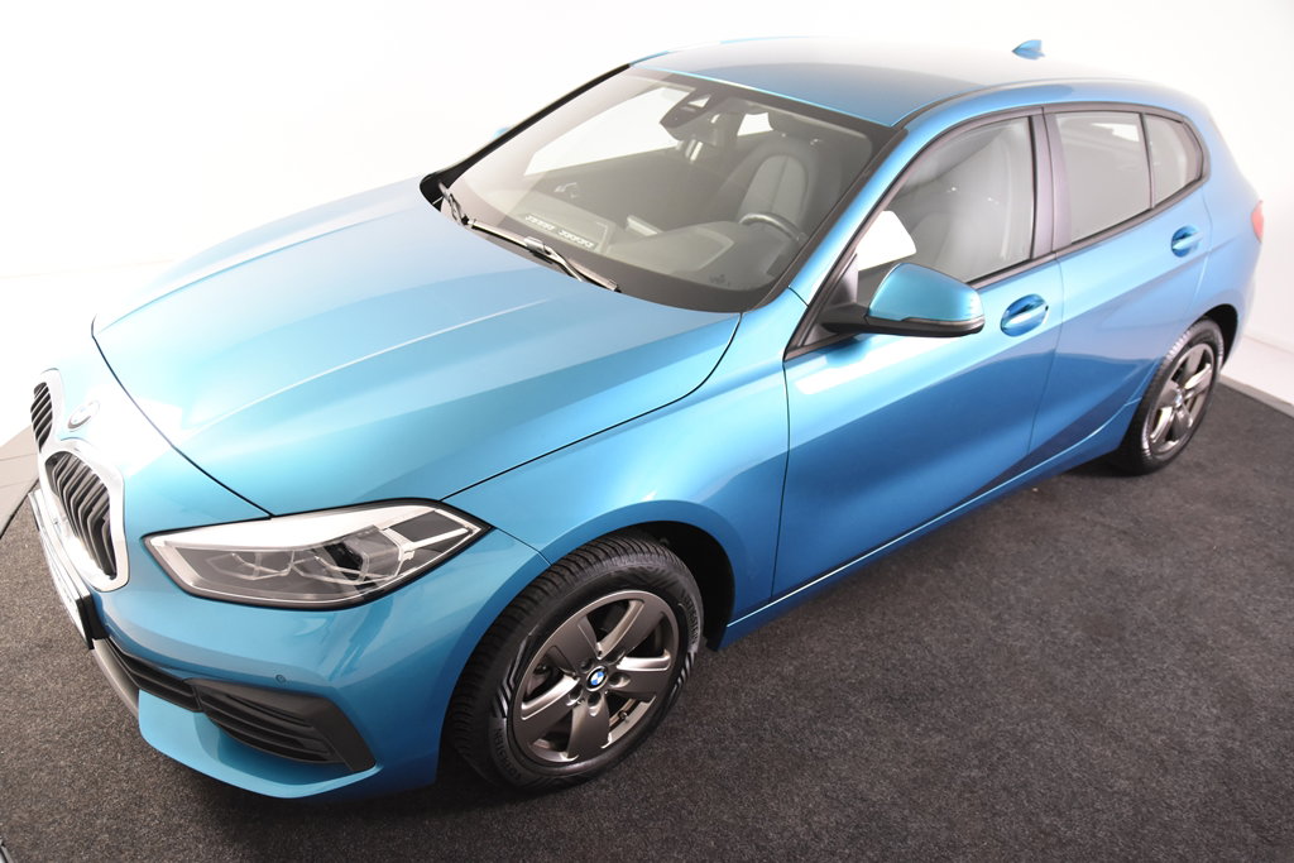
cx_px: 647
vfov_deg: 43.6
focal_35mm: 30
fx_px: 1078
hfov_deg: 61.9
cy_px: 432
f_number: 3.5
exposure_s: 1/50
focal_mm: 20
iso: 1600
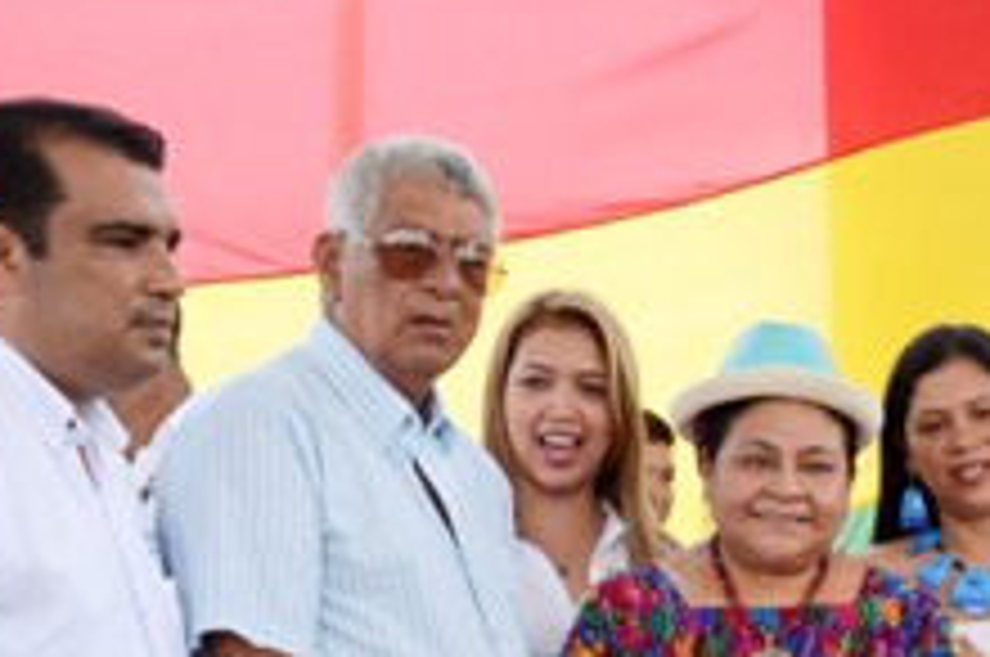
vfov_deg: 15.1
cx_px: 1220
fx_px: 2372
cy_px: 842
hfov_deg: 21.7
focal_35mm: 86
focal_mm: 21
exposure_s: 1/160
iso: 200
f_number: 7.1
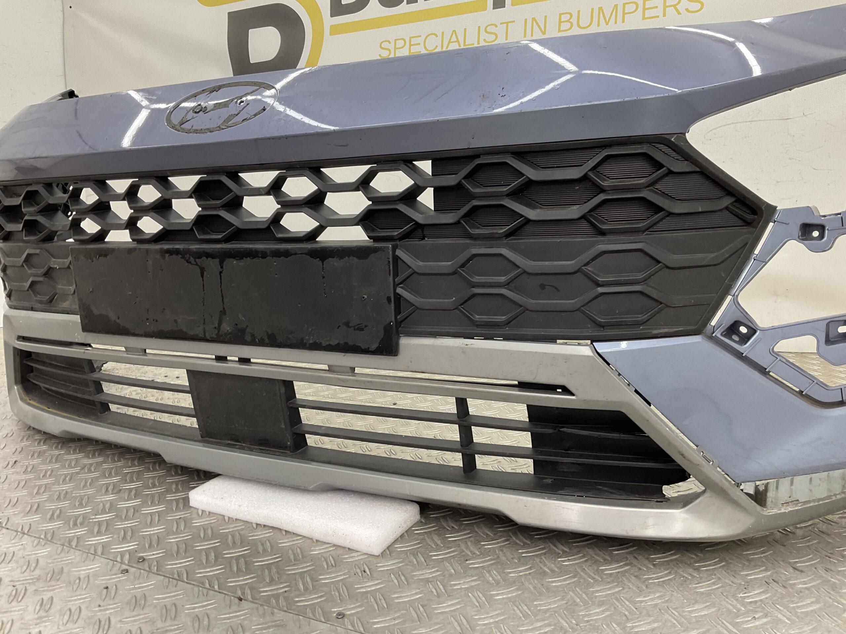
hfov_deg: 61.7
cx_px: 423
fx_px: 709
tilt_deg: -12.0
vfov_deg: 48.2
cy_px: 317
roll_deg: +1.6
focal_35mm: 29
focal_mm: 3
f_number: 1.8
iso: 40
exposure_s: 1/100
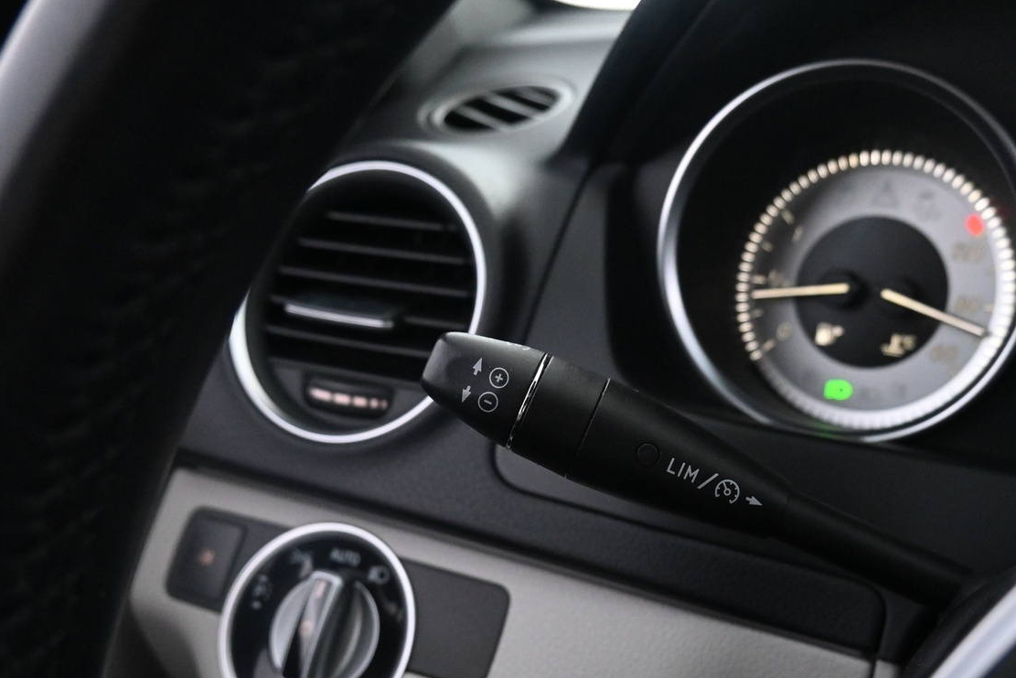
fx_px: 988
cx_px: 597
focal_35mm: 35
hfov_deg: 54.1
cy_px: 464
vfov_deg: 37.4
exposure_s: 1/60
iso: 4000
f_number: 4
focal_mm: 16
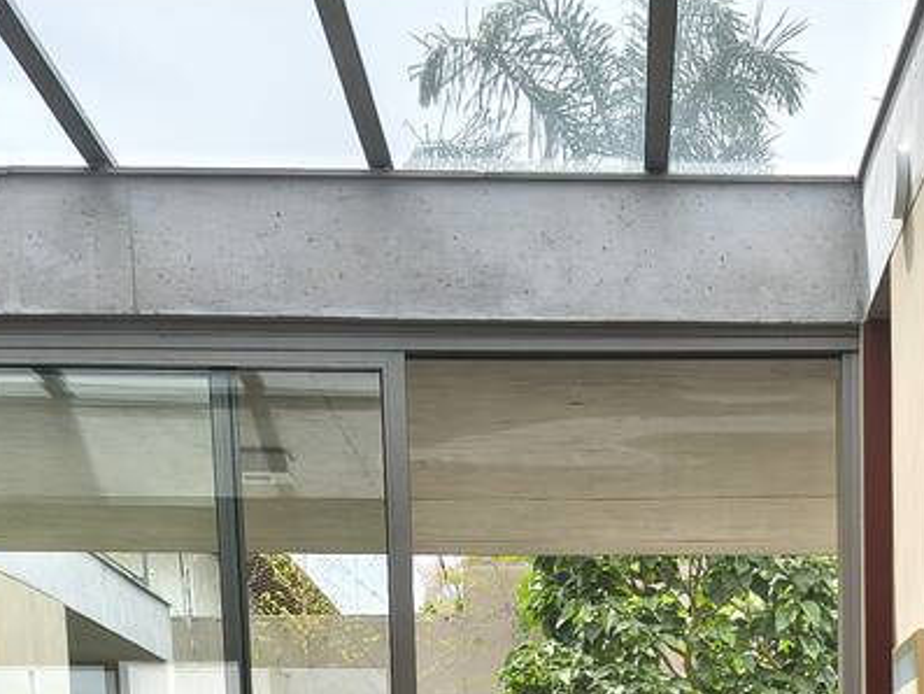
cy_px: 1190
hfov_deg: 22.1
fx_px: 2323
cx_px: 789
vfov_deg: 15.1
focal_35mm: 87
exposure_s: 1/210
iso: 100
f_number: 1.8
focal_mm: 5.56
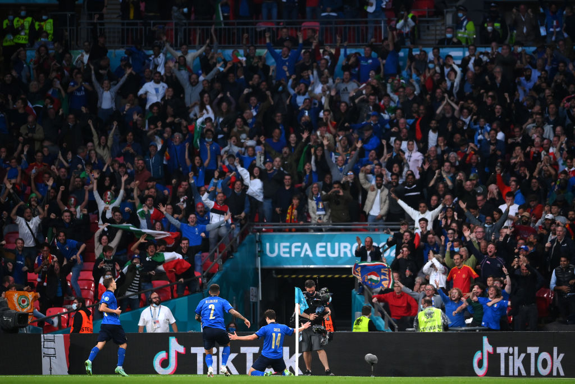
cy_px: 192
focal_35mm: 400
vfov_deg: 3.4
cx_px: 288
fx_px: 6389
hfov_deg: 5.2
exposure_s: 1/2000
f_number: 2.8
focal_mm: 400
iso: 2500
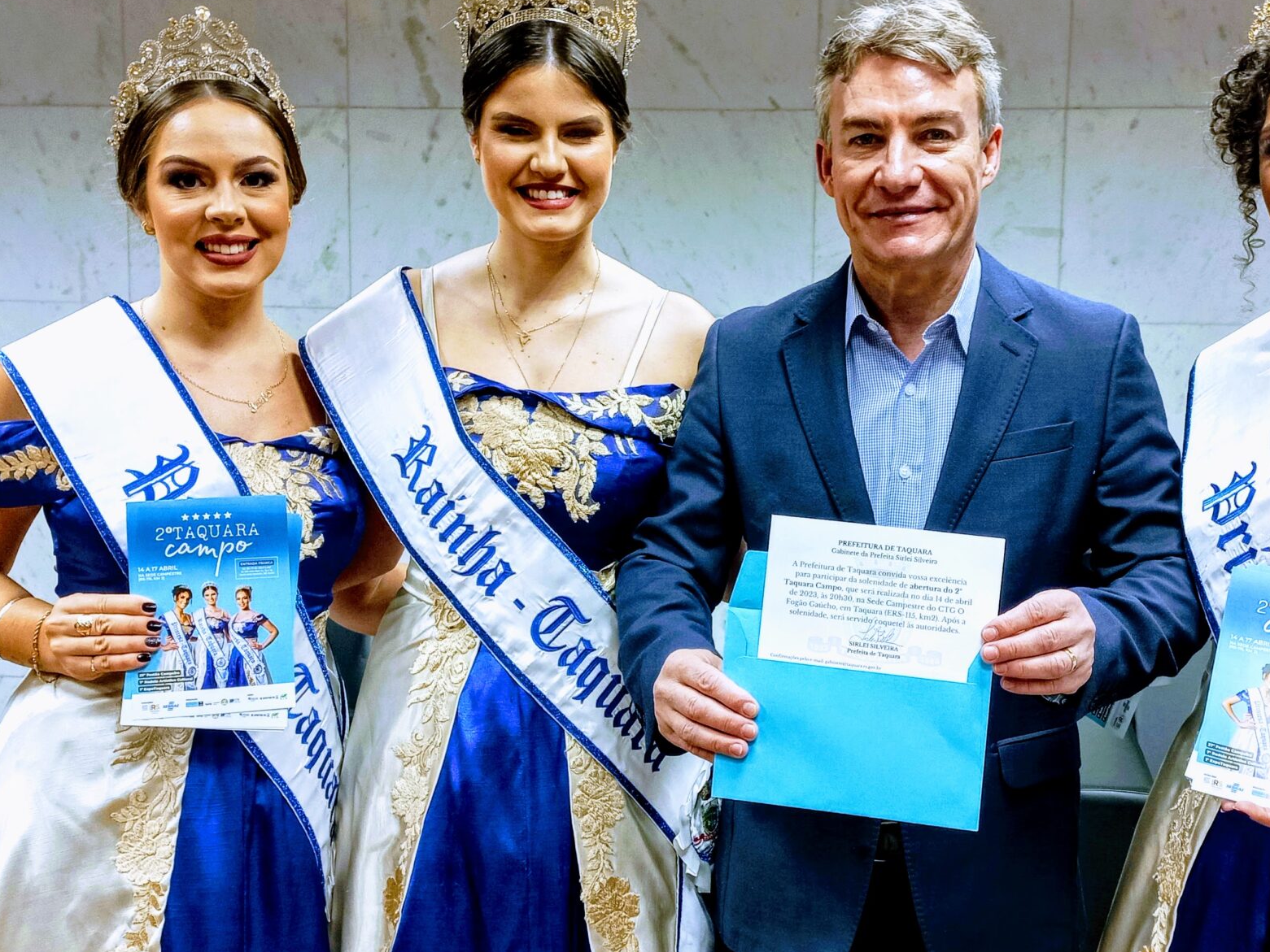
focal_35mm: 41
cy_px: 560
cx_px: 765
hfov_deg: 45.5
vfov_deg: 35.0
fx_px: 1504
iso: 200
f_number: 1.8
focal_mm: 4.6
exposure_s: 1/60
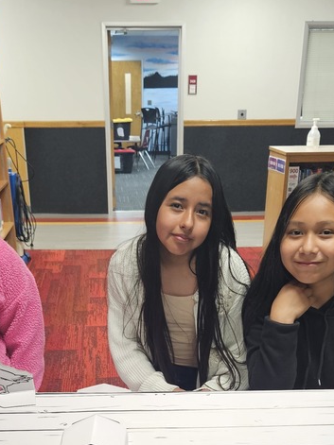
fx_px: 644
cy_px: 432
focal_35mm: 50
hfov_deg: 29.1
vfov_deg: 35.1
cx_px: 141
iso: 320
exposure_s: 1/120
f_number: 1.8
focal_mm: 5.4
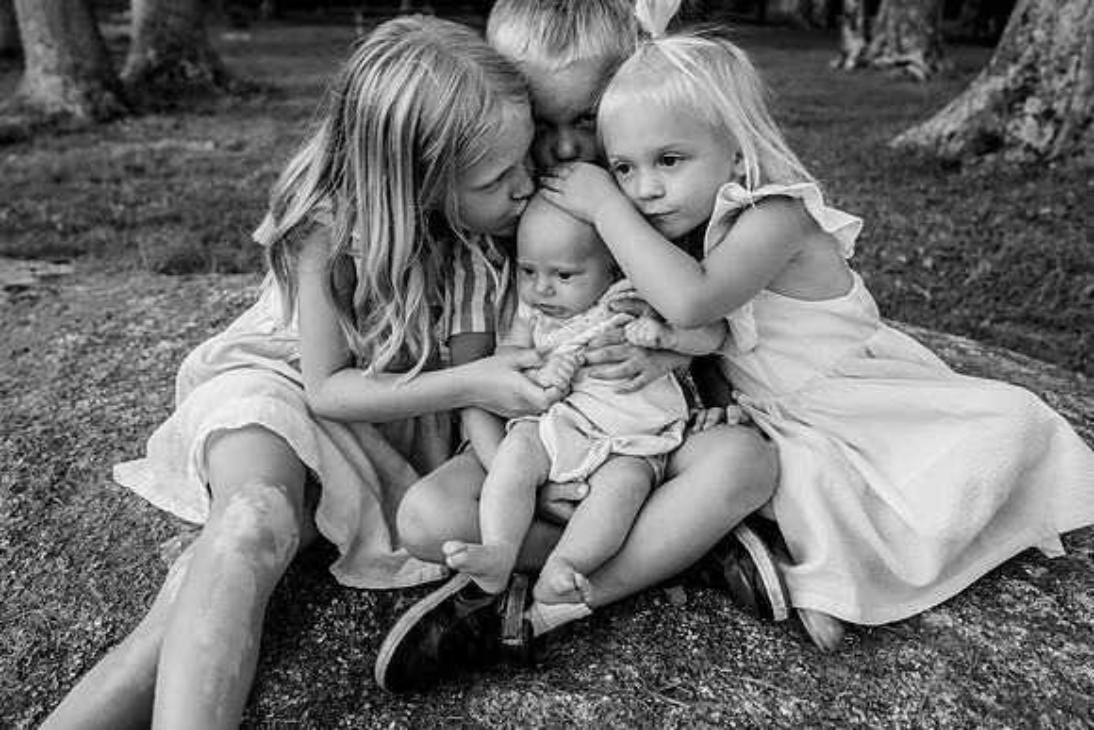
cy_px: 365
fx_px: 790
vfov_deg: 49.6
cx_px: 547
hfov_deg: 69.4
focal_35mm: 26
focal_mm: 26
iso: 500
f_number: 3.5
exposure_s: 1/400
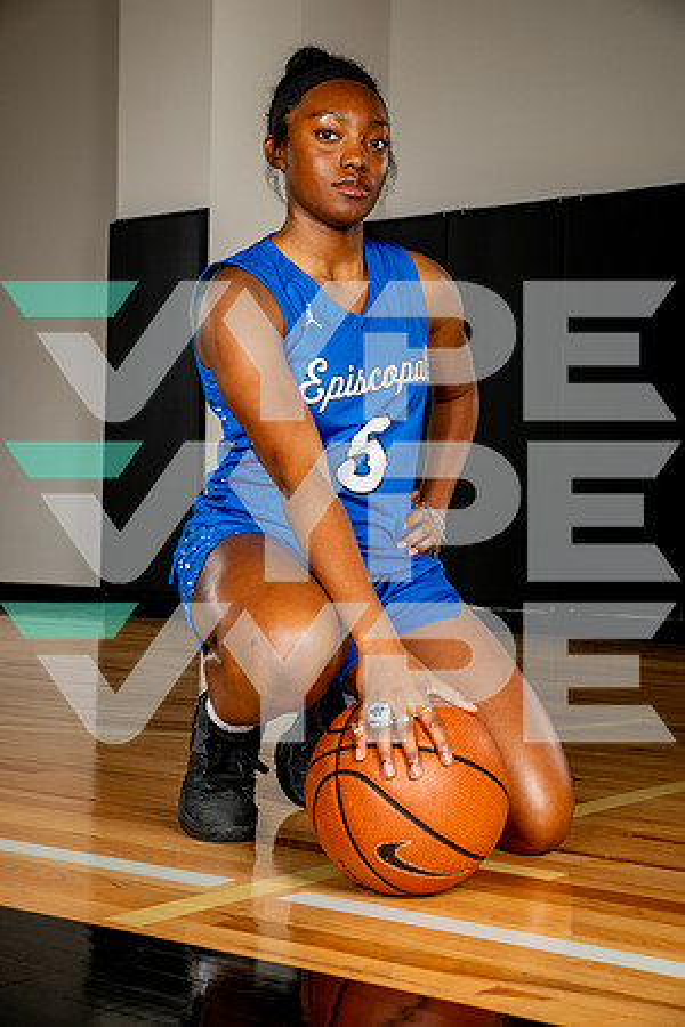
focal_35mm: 62
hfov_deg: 21.9
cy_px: 514
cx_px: 342
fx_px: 1769
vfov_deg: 32.4
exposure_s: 1/500
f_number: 8
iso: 250
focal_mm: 62
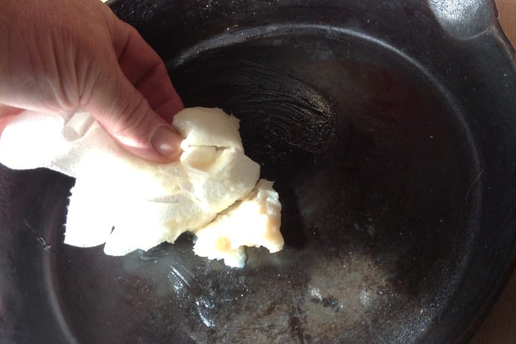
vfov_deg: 33.3
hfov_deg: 48.4
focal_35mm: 40
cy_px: 200
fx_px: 573
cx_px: 269
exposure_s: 1/125
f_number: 2.4
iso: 50
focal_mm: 4.28
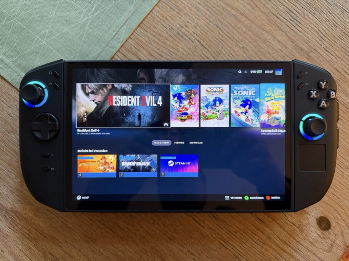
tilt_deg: -87.1
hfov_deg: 71.6
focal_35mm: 24
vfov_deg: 56.8
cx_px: 174
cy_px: 130
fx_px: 242
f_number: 1.78
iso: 200
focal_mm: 6.76
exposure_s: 1/48
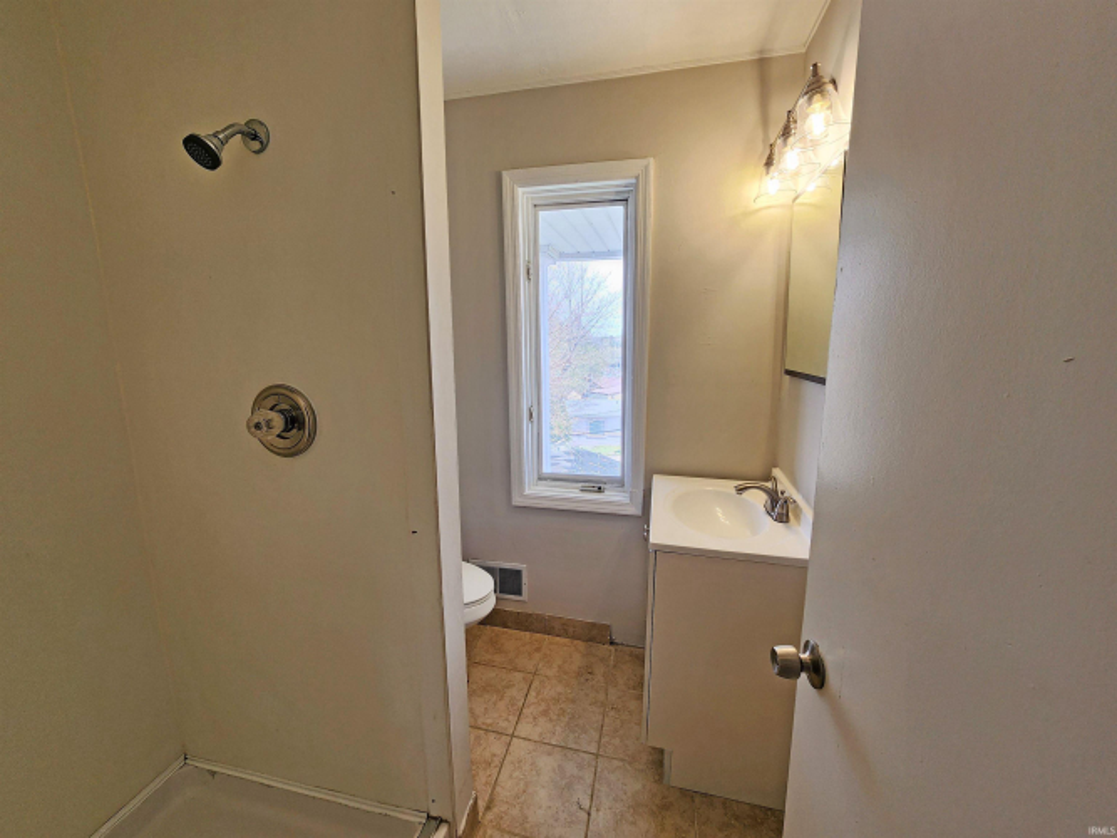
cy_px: 419
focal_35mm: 13
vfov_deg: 89.9
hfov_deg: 106.2
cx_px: 558
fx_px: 419
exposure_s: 1/120
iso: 100
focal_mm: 2.2
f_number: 2.2
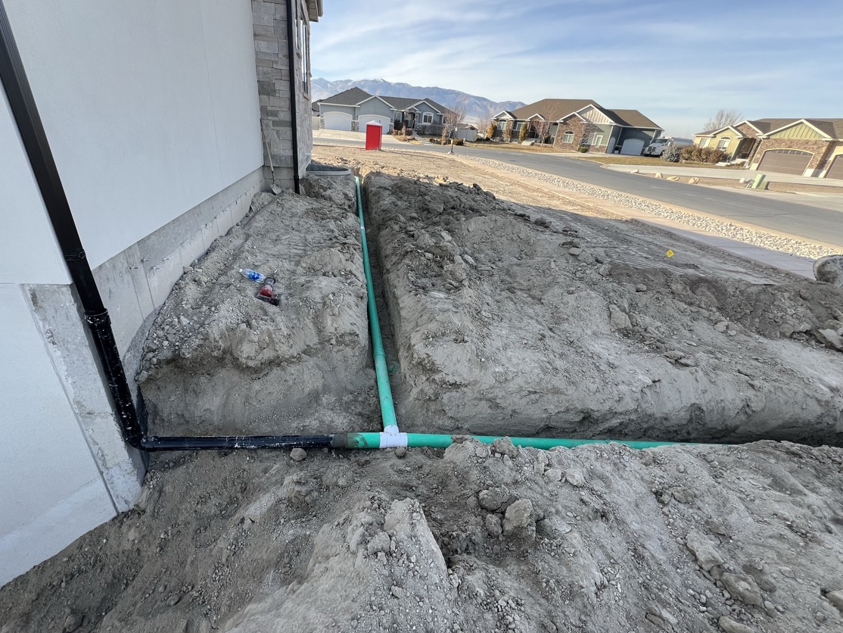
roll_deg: -2.7
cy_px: 307
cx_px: 397
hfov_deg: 101.9
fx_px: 341
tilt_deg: -26.3
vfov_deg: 85.7
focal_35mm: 14
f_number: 1.8
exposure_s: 1/251
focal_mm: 1.57
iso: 32
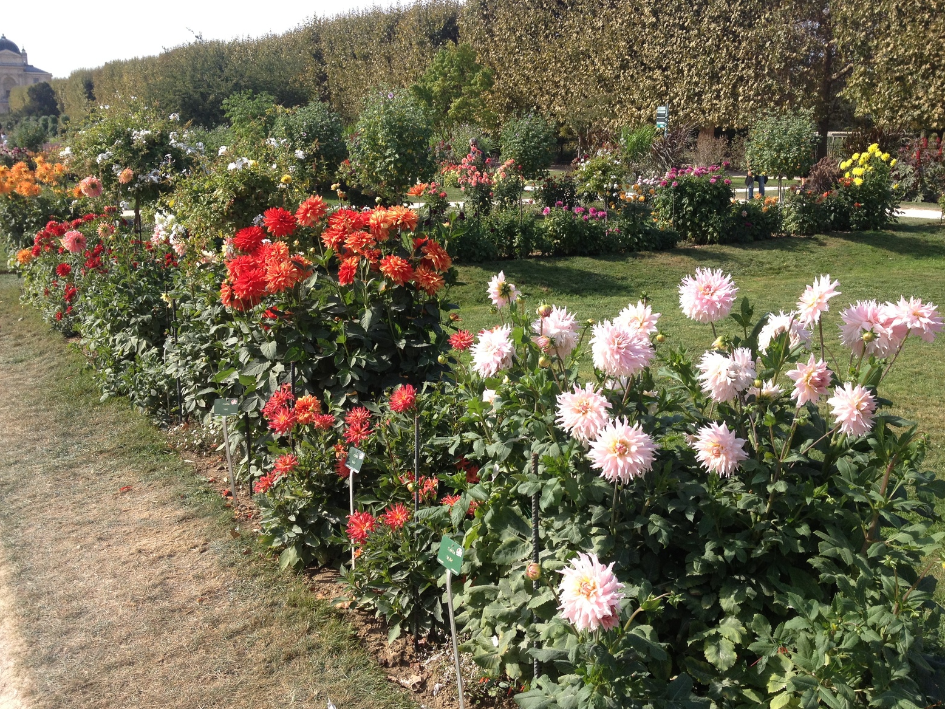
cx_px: 485
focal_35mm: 36
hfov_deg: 51.3
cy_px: 355
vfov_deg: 39.7
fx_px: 983
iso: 50
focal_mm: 4.28
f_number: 2.4
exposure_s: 1/767
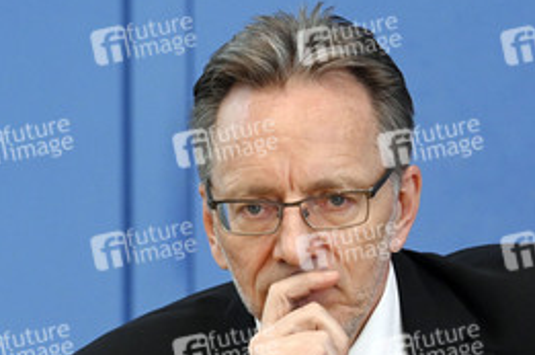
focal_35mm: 251
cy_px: 298
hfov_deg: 8.2
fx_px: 3723
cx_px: 376
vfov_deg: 5.4
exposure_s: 1/800
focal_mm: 145
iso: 3200
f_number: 5.6
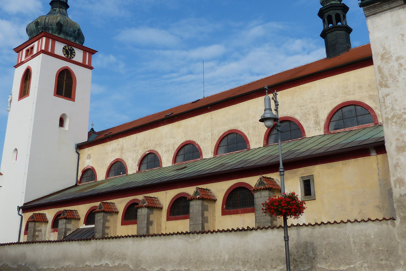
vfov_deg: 35.8
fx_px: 417
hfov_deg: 51.7
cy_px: 113
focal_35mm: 37
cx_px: 231
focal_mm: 4.5
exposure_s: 1/800
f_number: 4
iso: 100
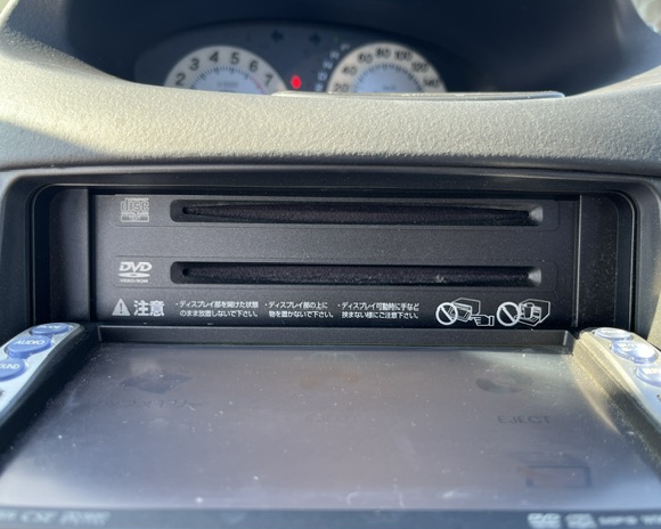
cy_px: 263
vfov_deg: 51.5
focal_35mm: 28
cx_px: 346
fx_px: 548
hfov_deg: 62.2
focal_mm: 5.1
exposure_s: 1/150
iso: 50
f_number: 1.6
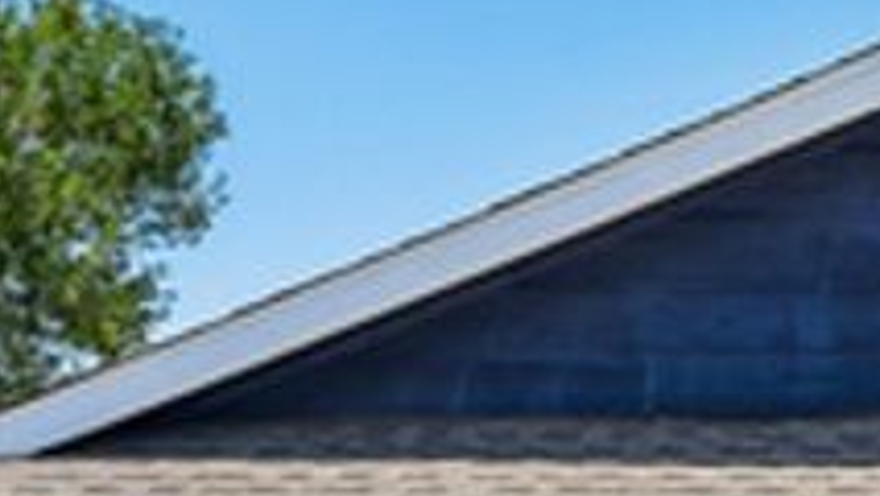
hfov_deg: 12.7
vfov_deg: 7.8
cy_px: 448
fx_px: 3641
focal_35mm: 156
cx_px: 1504
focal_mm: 31
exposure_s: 1/400
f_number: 8
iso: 400
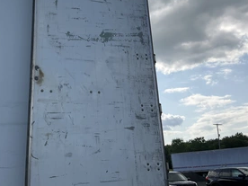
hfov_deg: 44.6
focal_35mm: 42
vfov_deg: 34.0
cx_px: 102
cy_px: 58
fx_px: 301
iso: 25
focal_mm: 3
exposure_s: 1/2227
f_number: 1.8
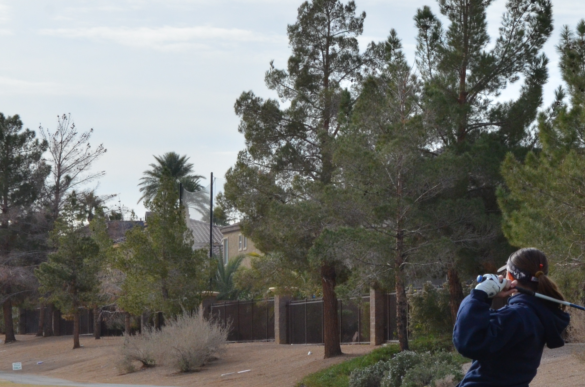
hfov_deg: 13.1
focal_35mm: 157
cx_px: 422
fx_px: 2546
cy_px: 339
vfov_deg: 8.7
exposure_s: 1/800
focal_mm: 48
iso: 800
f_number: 14
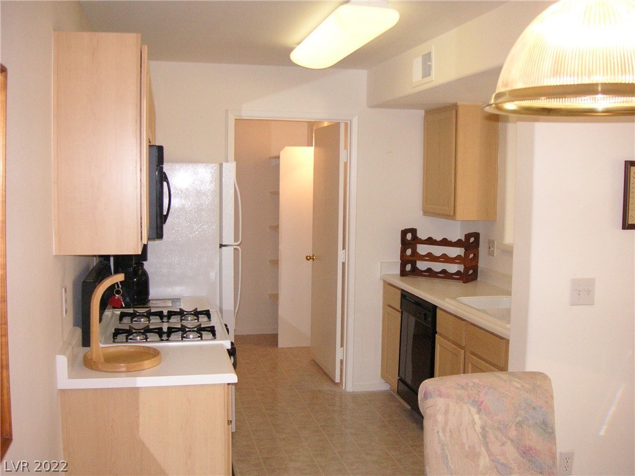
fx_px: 679
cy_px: 238
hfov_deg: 50.1
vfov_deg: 38.7
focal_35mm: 37
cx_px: 318
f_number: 2.8
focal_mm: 6.1
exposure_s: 1/45
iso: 160
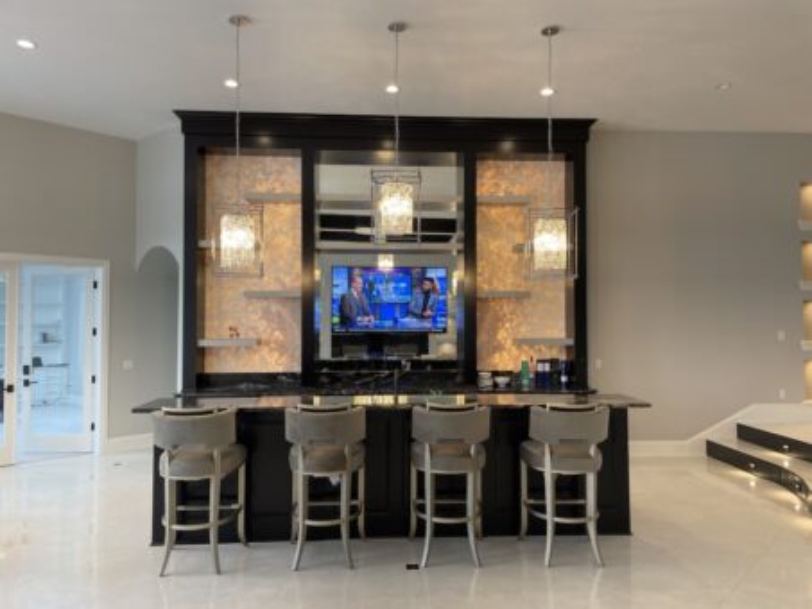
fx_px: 610
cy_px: 304
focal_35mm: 26
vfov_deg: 53.1
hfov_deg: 67.3
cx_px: 406
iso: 125
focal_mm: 4.2
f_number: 1.6
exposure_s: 1/120
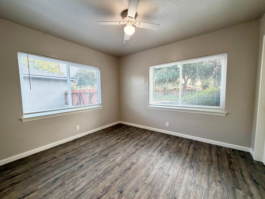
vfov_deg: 85.7
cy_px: 100
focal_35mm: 14
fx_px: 107
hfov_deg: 102.1
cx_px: 132
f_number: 2.2
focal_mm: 2.22
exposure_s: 1/120
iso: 200
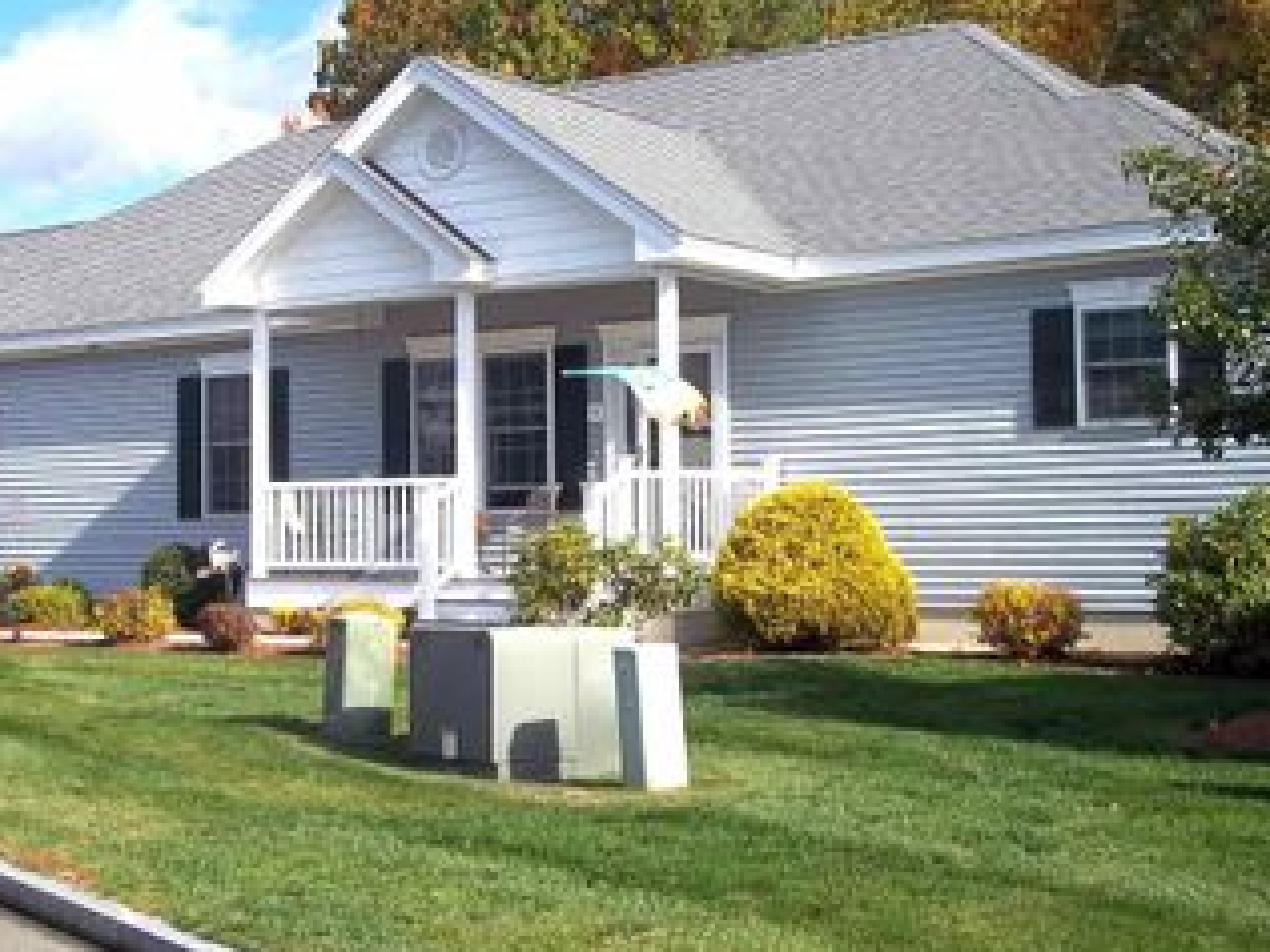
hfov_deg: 33.7
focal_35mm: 57
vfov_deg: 25.6
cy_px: 432
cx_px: 543
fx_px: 2091
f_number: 8
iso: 80
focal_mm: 6.5
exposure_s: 1/200
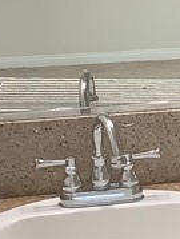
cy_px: 158
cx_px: 428
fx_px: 1223
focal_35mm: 177
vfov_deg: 11.1
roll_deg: +0.9
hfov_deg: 7.8
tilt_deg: -15.3
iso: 80
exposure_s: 1/120
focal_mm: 3.3
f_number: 2.4
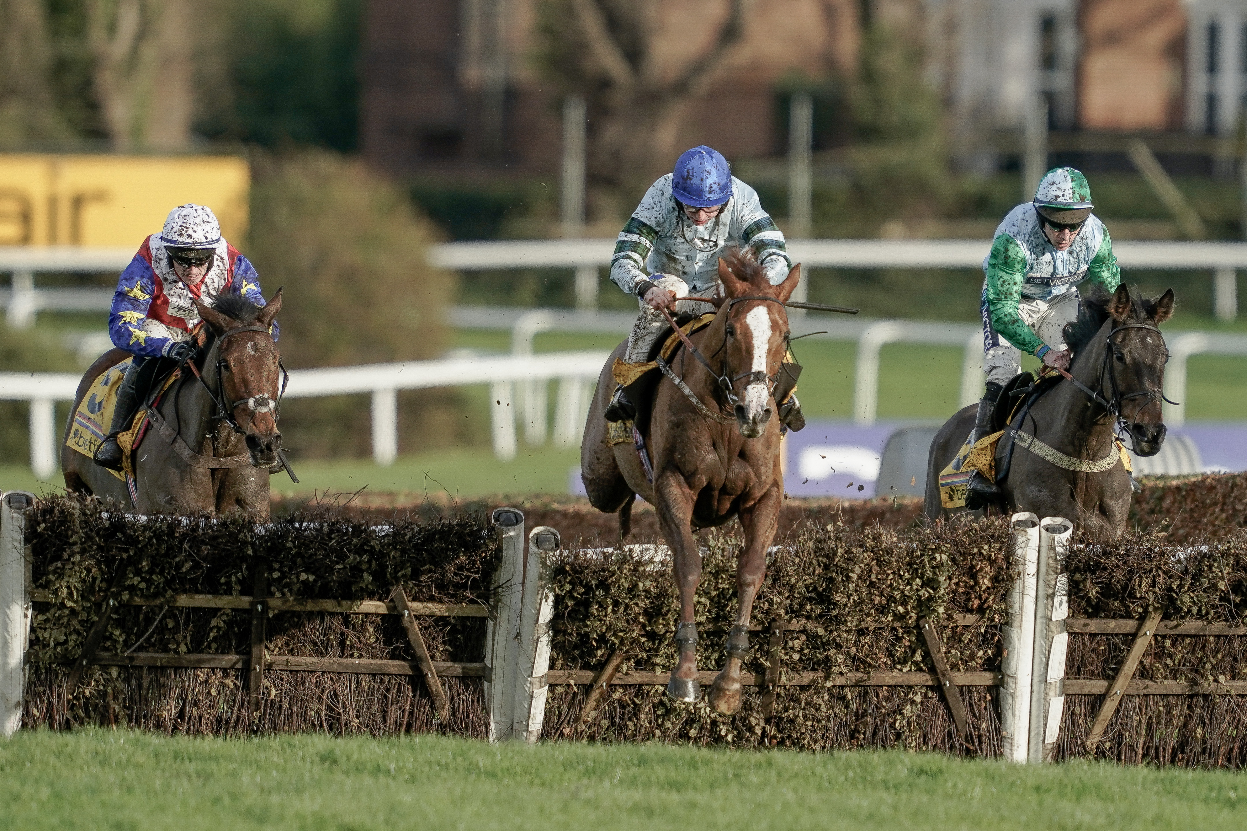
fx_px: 27709
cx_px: 624
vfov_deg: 1.7
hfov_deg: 2.6
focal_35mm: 800
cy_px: 416
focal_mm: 800
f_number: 6.3
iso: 800
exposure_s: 1/1250
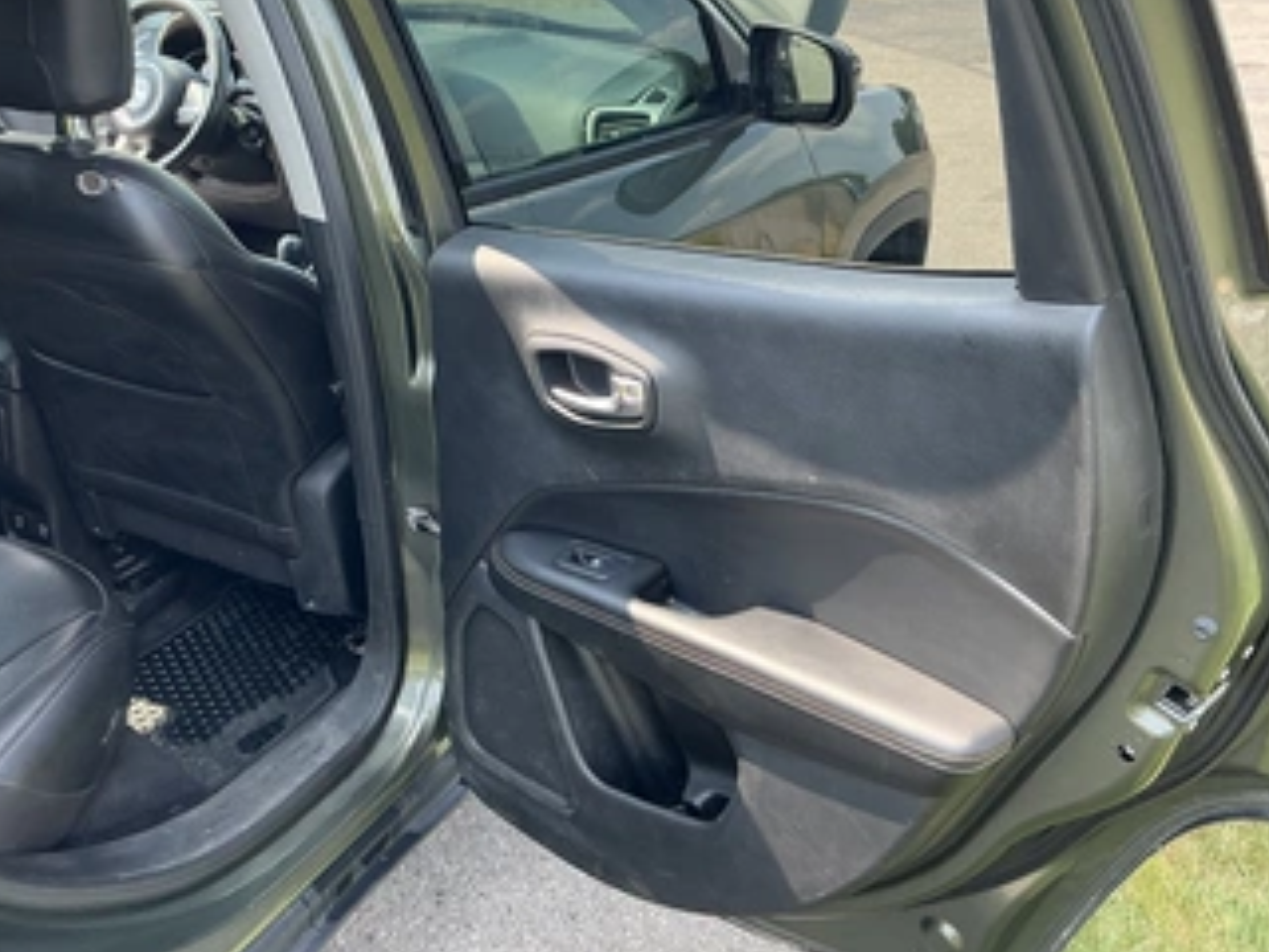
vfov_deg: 40.6
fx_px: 1283
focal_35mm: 35
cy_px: 420
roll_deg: -0.3
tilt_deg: -20.3
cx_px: 539
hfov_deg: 52.4
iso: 32
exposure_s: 1/151
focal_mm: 3
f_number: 1.8
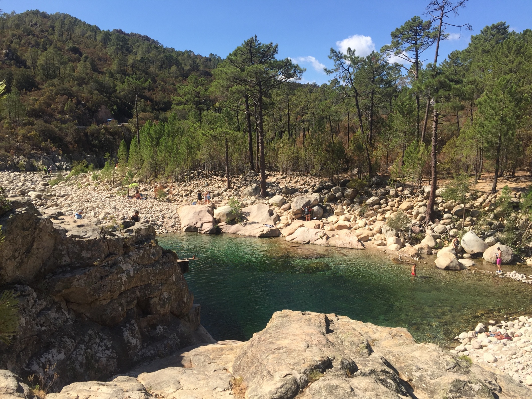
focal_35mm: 29
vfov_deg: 48.2
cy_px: 200
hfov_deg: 61.7
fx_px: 446
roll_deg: -1.2
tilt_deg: -5.6
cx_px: 266
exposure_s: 1/1582
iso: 32
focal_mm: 4.15
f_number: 2.2
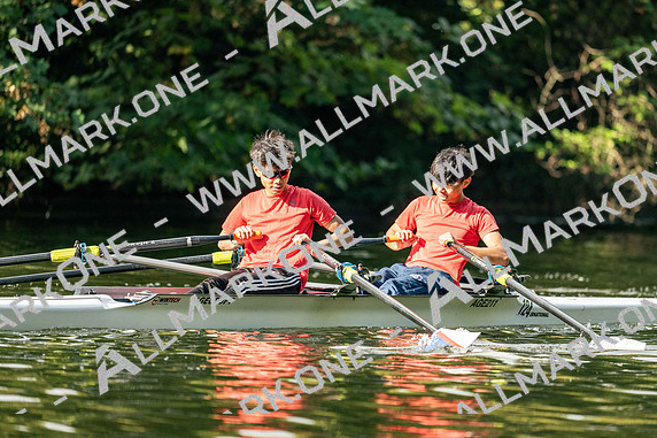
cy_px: 217
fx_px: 7407
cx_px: 328
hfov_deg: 5.1
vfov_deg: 3.4
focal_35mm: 406
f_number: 4.5
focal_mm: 400
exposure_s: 1/2500
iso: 1250
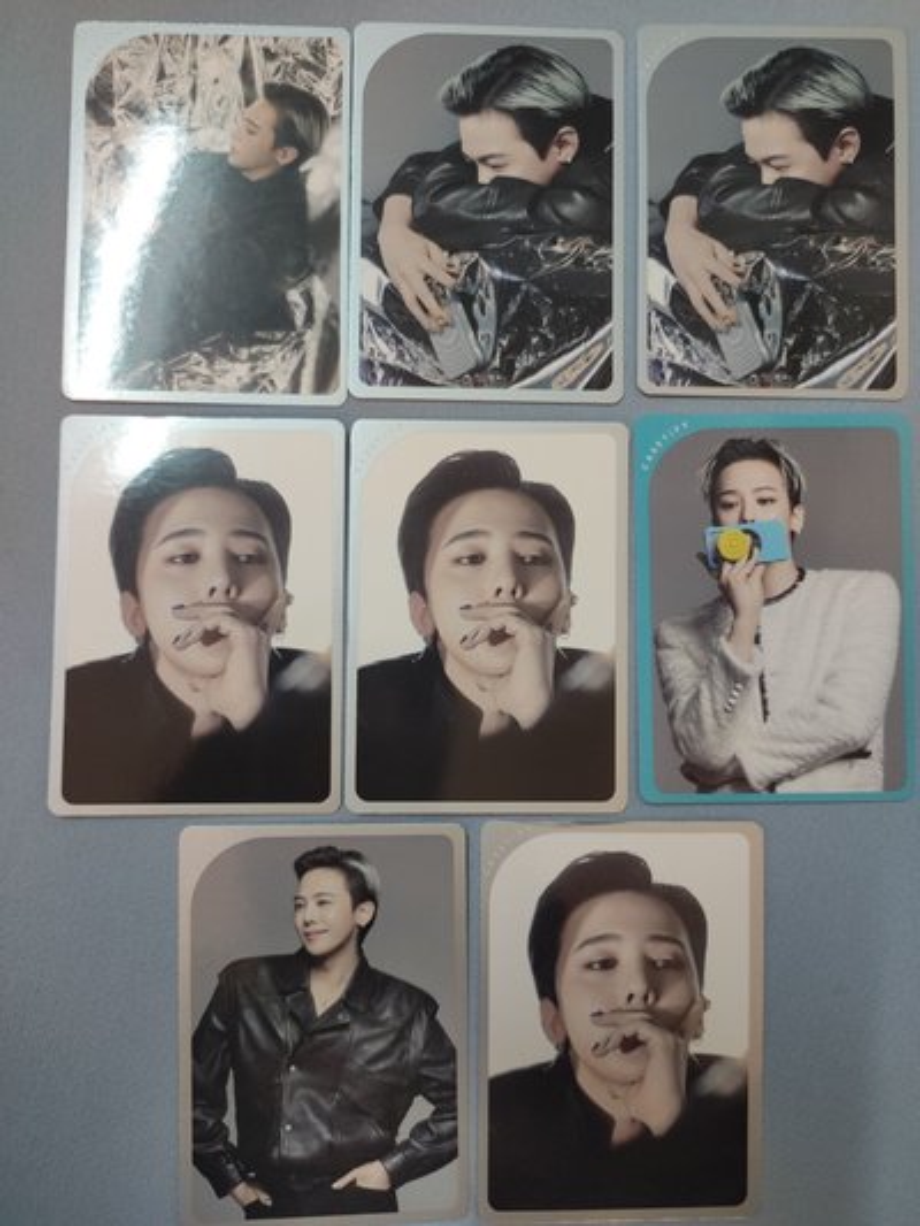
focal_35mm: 25
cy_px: 613
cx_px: 460
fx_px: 886
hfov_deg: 54.9
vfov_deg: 69.4
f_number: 1.79
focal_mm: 4.7
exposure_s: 1/30
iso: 892
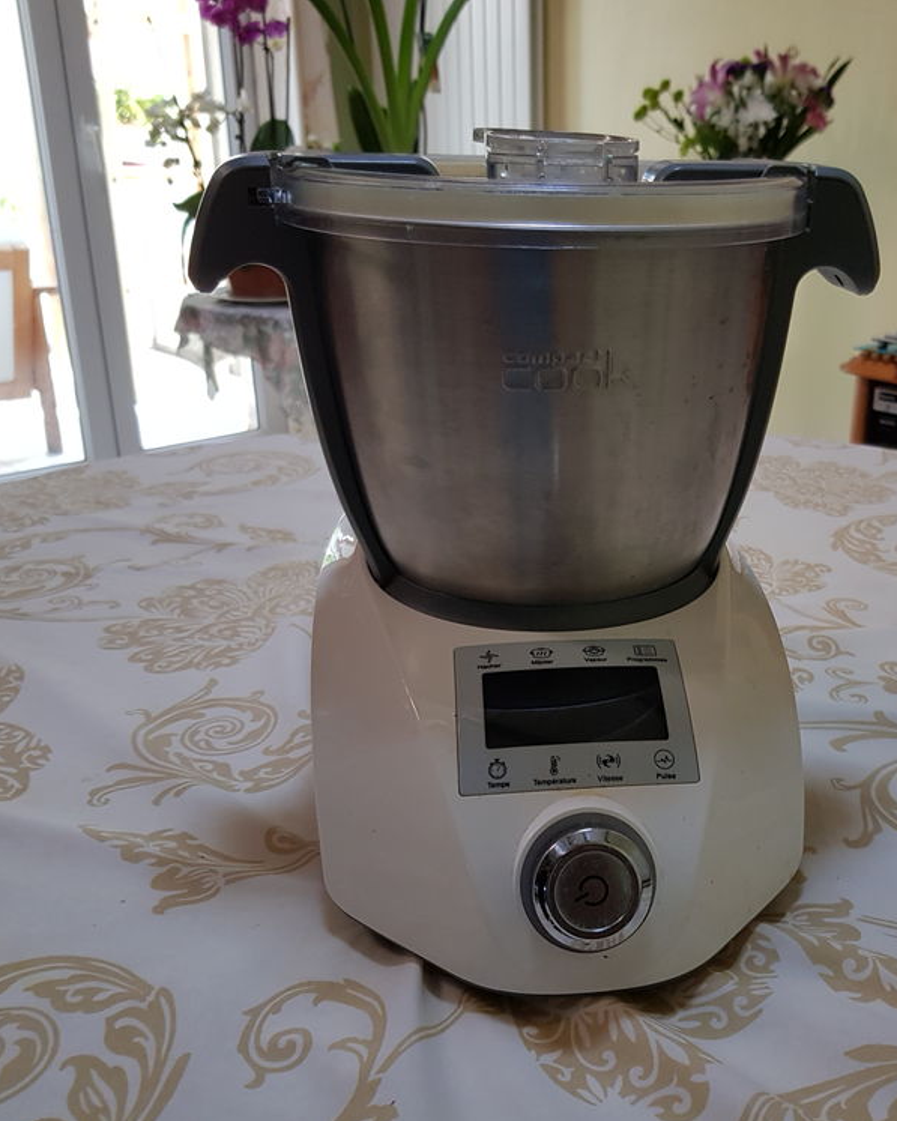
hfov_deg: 42.9
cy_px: 562
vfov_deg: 52.8
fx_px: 1128
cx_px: 578
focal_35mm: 34
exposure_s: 1/50
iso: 100
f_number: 1.7
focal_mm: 4.2
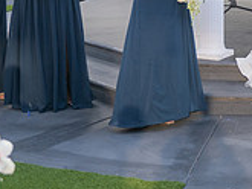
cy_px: -36
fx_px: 787
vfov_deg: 13.4
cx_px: 315
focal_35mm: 108
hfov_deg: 17.2
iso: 400
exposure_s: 1/800
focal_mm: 32
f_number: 2.8
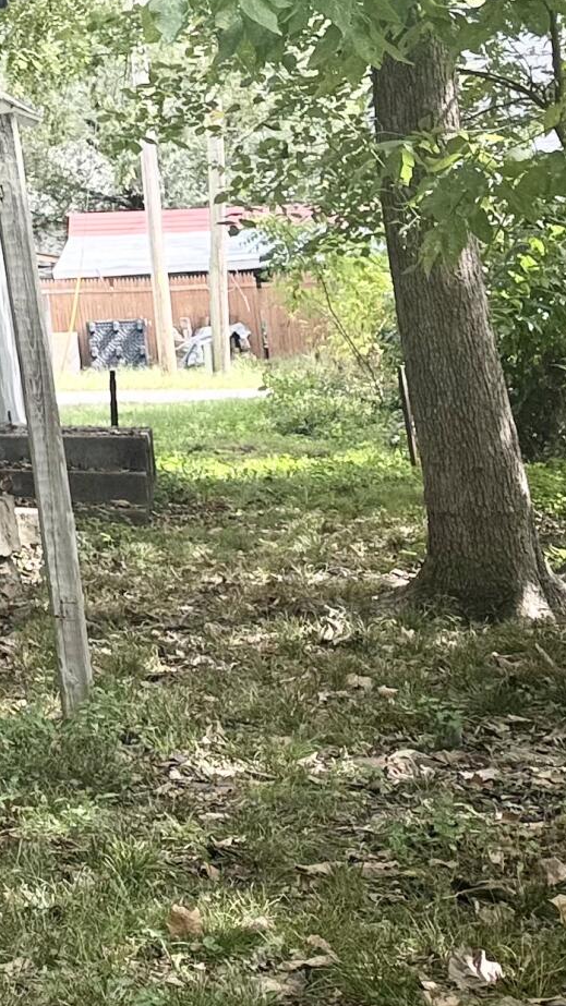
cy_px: -60
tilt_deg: +10.1
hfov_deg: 12.2
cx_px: -653
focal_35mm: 85
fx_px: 2269
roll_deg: +1.3
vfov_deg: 23.7
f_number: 1.78
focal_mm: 6.76
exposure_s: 1/805
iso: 100
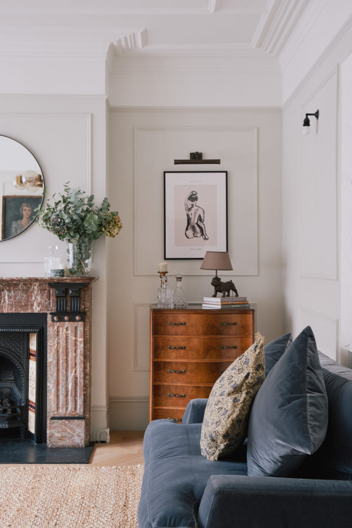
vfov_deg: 49.6
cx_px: 176
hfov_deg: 34.2
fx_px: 572
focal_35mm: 39
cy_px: 264
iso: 160
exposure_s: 1/2
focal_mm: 25.7
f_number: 11
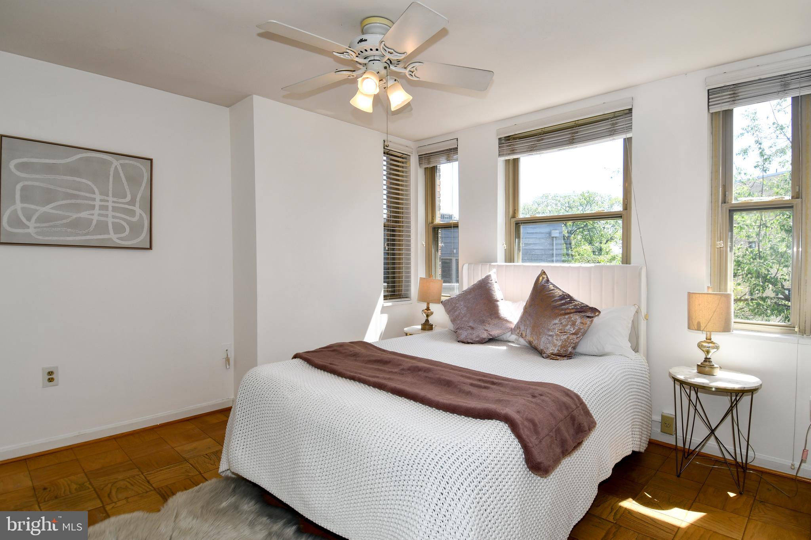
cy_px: 270
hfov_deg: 90.0
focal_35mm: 18
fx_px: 405
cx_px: 406
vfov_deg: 67.4
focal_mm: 12
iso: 100
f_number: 6.3
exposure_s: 1/160
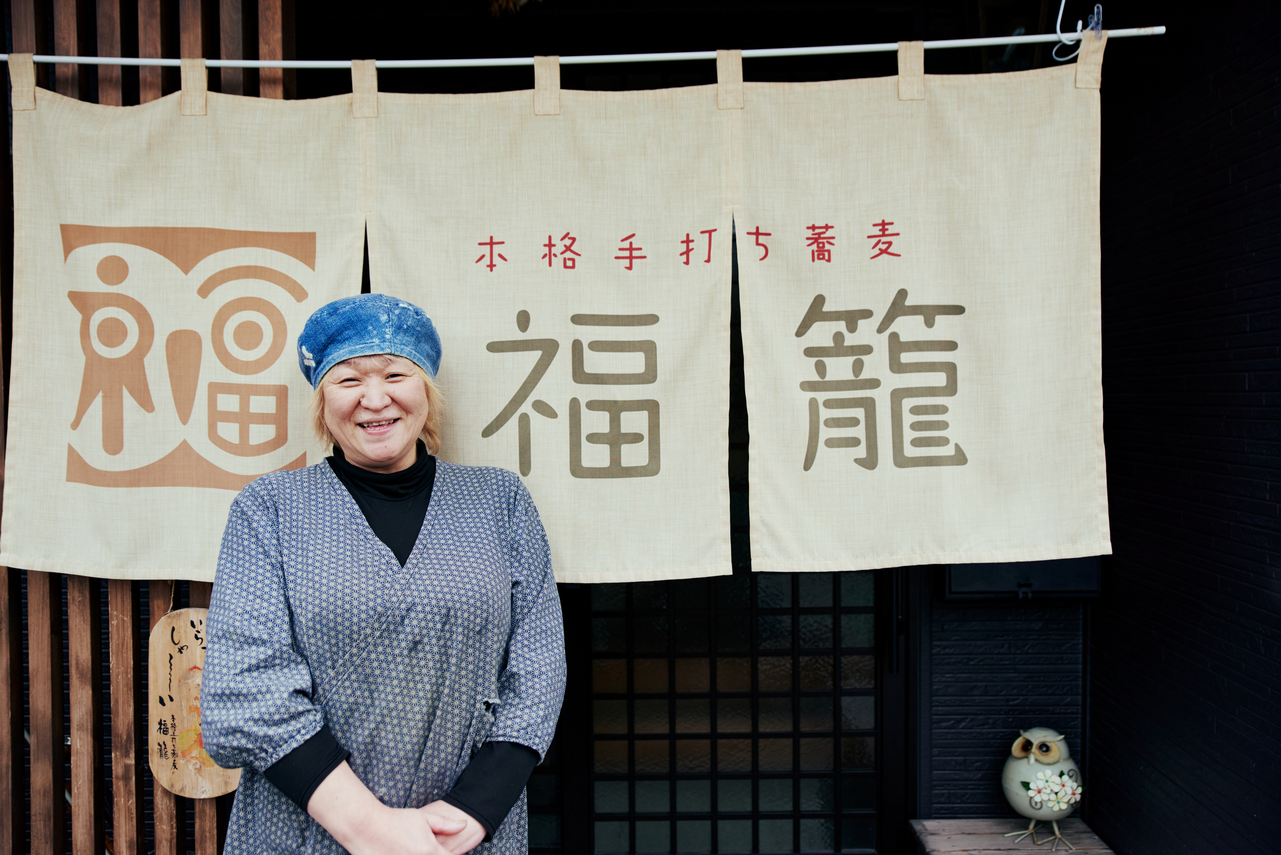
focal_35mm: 32
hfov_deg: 58.7
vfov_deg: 41.1
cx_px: 640
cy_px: 428
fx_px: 1139
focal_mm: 32
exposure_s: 1/1600
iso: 320
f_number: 2.8
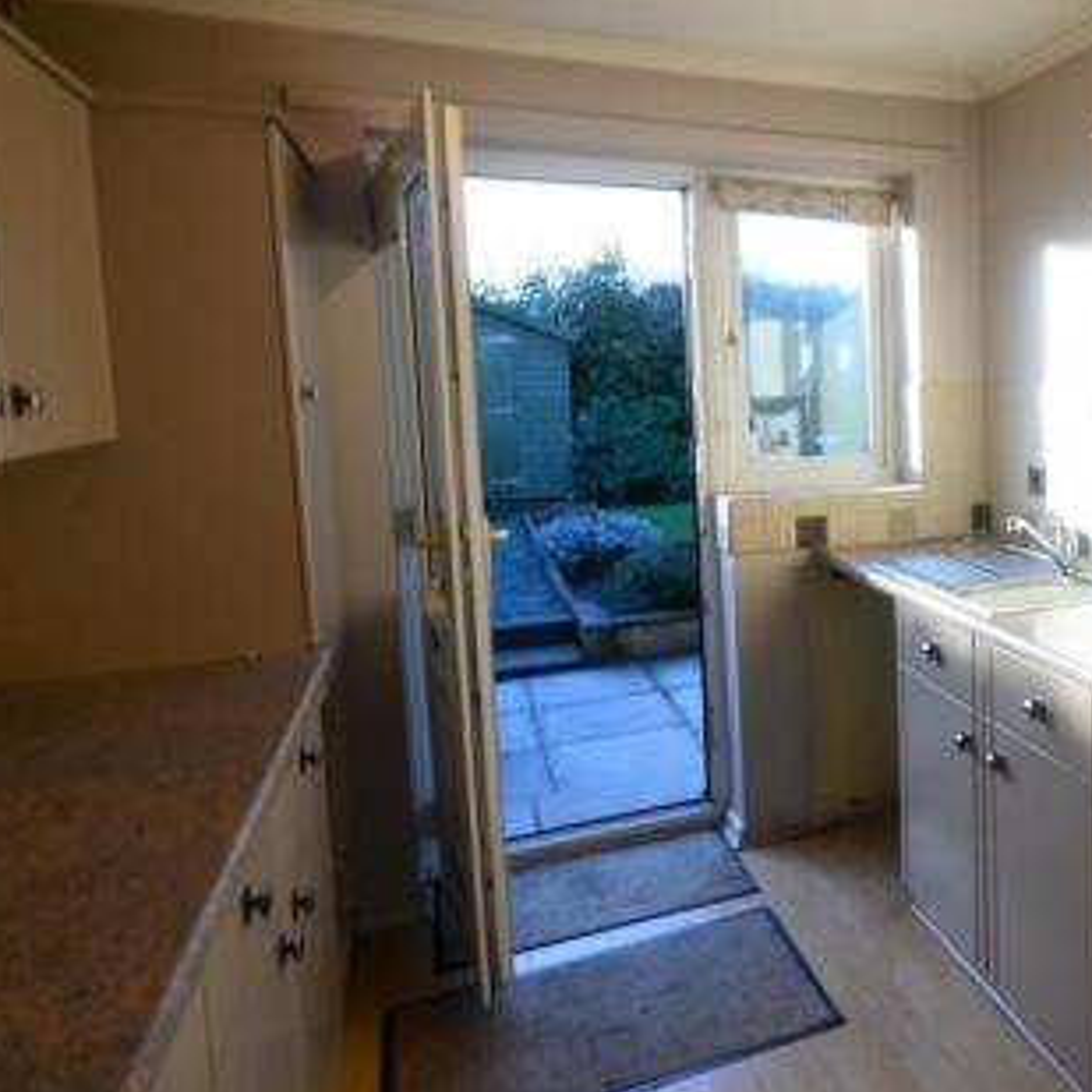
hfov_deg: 50.7
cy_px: 452
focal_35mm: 27
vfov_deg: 58.7
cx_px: 1025
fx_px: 964
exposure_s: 1/5
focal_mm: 10
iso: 100
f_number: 11
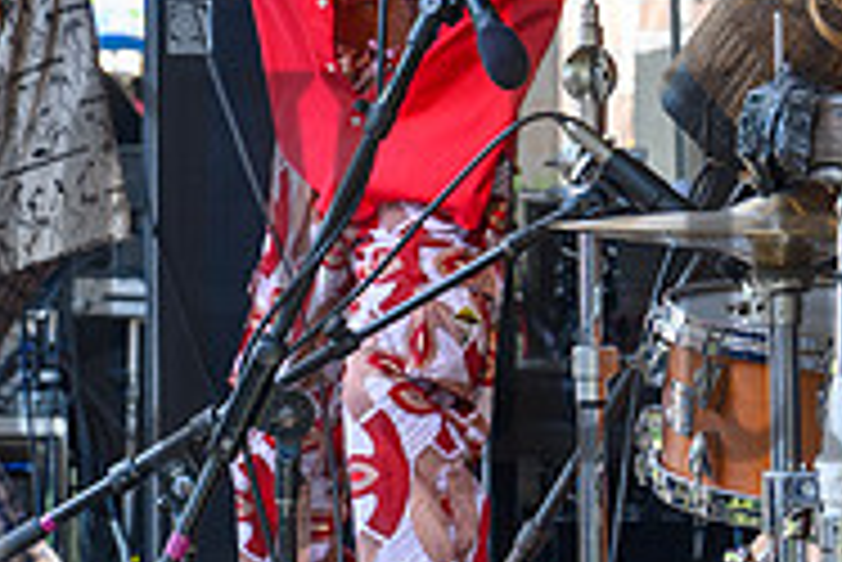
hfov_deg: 10.0
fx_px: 4798
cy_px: 162
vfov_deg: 6.7
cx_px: 683
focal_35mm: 205
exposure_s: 1/160
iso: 400
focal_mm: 61
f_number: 5.6
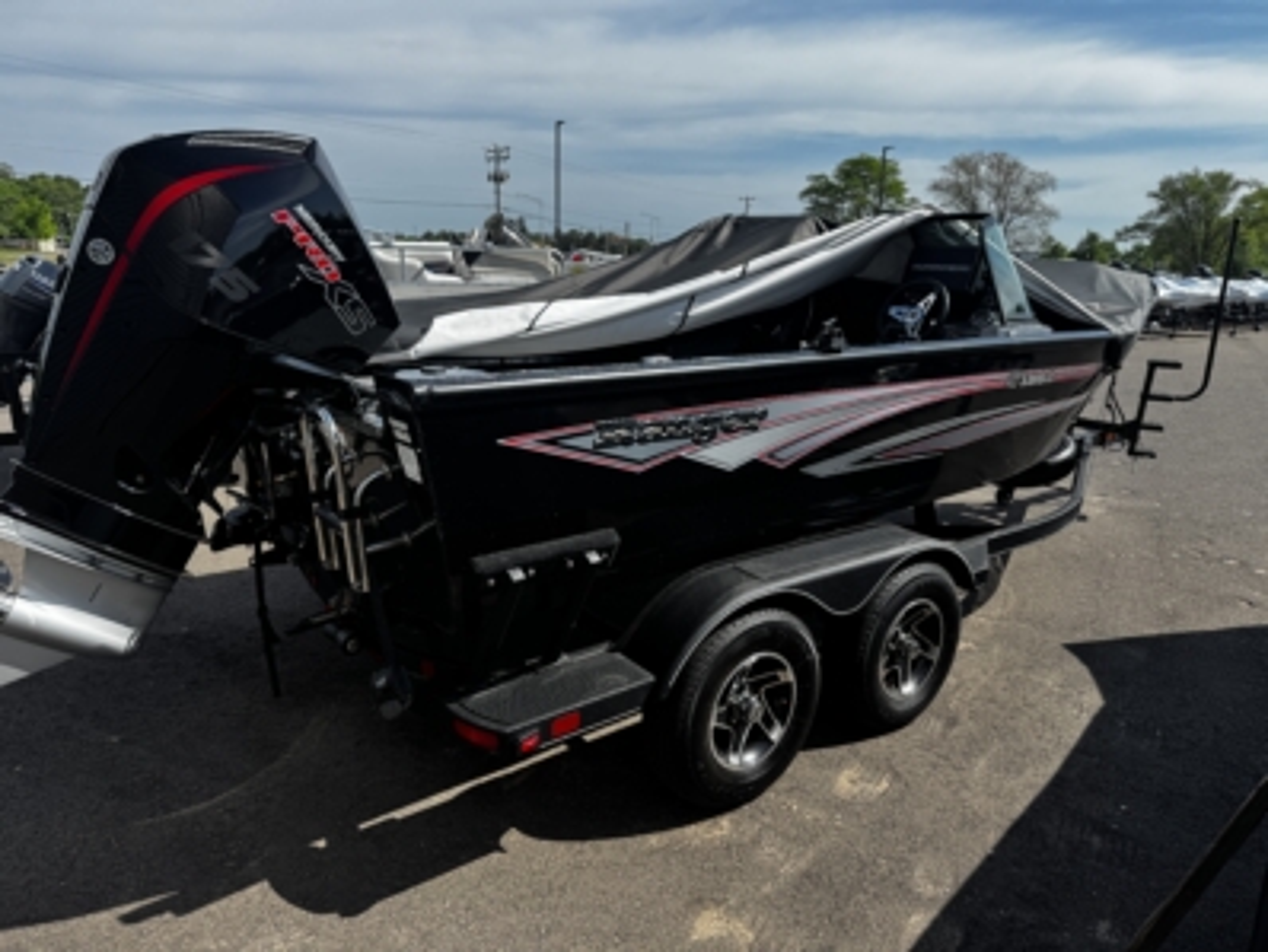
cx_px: 634
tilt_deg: -14.6
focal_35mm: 24
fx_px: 880
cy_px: 476
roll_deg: -1.7
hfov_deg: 71.6
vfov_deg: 56.9
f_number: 1.78
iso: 80
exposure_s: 1/3247
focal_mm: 6.76
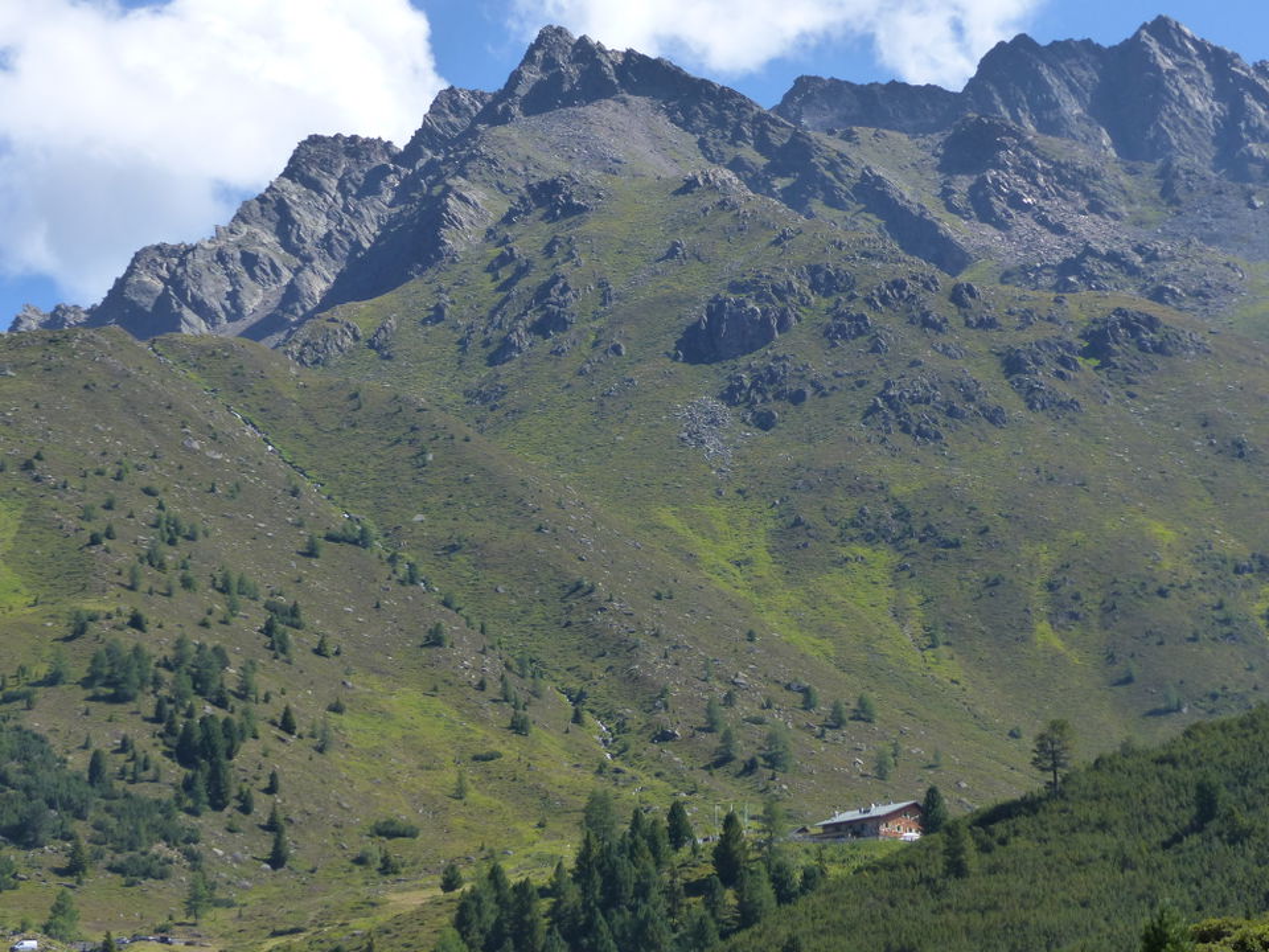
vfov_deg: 14.5
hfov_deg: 19.3
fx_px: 3739
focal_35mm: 102
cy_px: 476
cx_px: 634
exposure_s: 1/1000
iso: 160
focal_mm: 18.3
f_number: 4
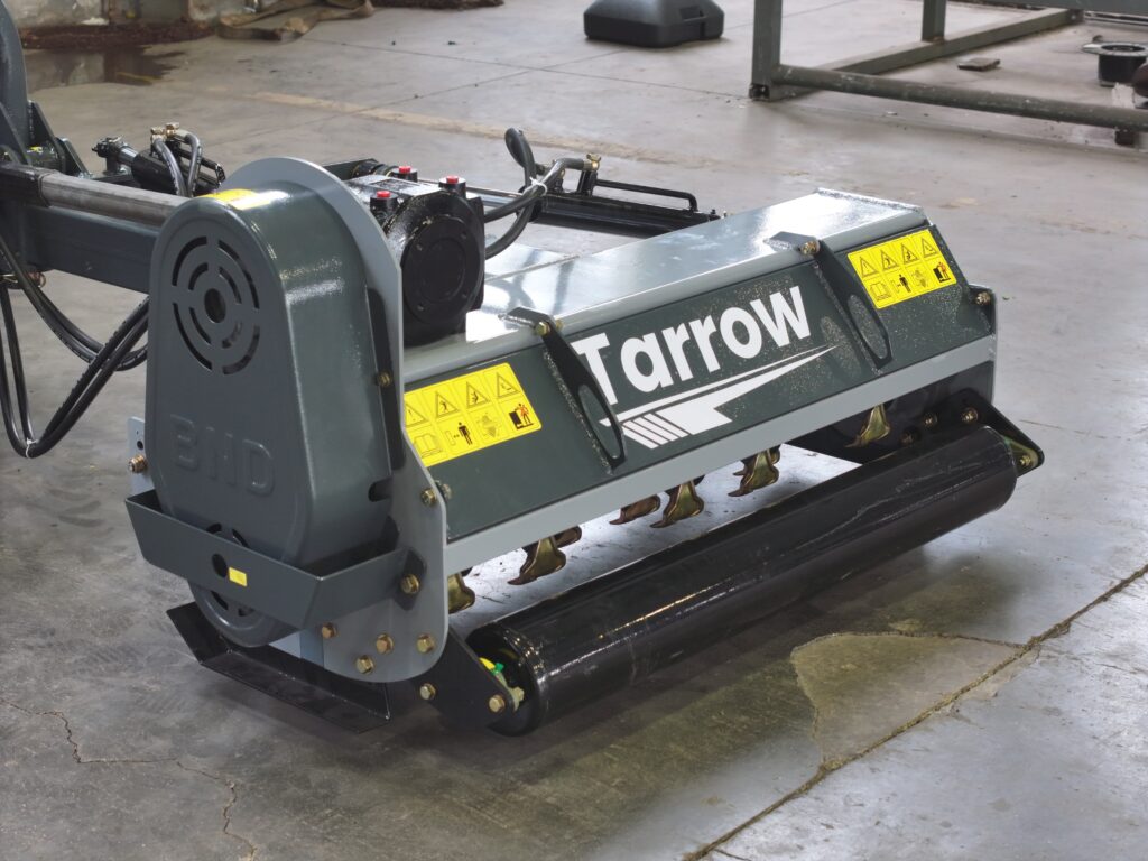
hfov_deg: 27.8
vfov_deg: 21.0
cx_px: 574
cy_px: 430
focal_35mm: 70
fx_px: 2321
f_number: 2.8
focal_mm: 19.35
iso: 300
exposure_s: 1/15
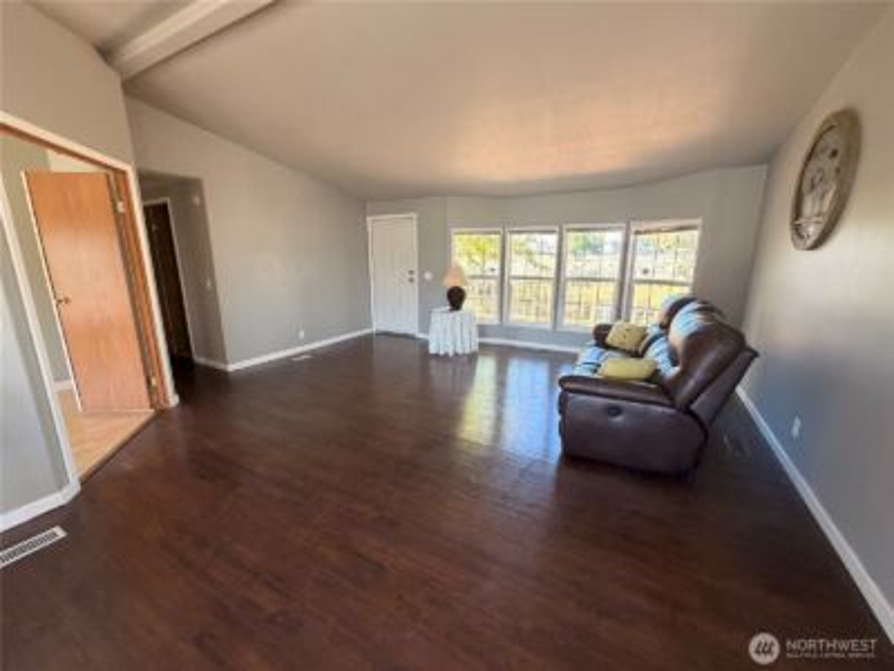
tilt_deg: -11.5
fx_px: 362
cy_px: 336
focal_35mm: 14
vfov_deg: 85.7
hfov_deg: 102.1
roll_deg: +0.0
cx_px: 447
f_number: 2.2
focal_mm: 2.22
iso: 250
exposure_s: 1/121
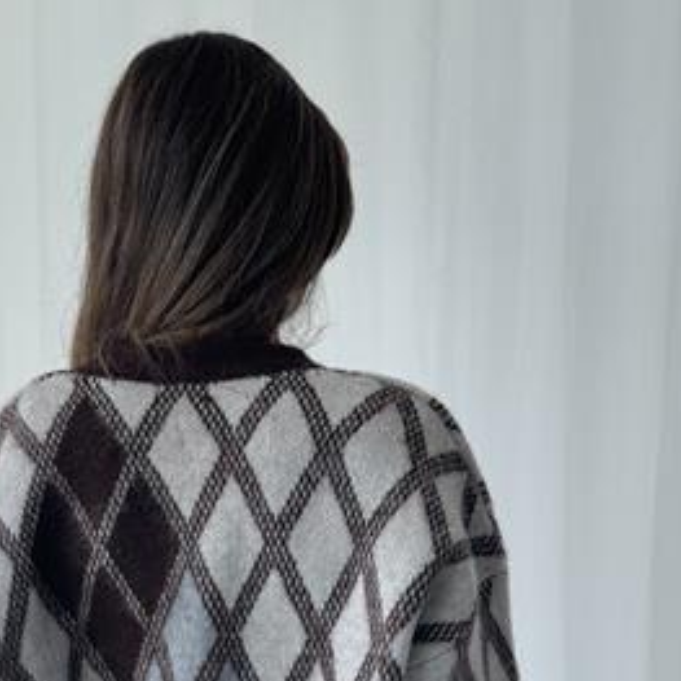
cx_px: 243
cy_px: 605
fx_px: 1914
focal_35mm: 86
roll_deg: +0.2
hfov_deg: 20.1
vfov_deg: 19.8
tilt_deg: -5.8
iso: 64
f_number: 1.78
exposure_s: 1/467
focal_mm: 6.76
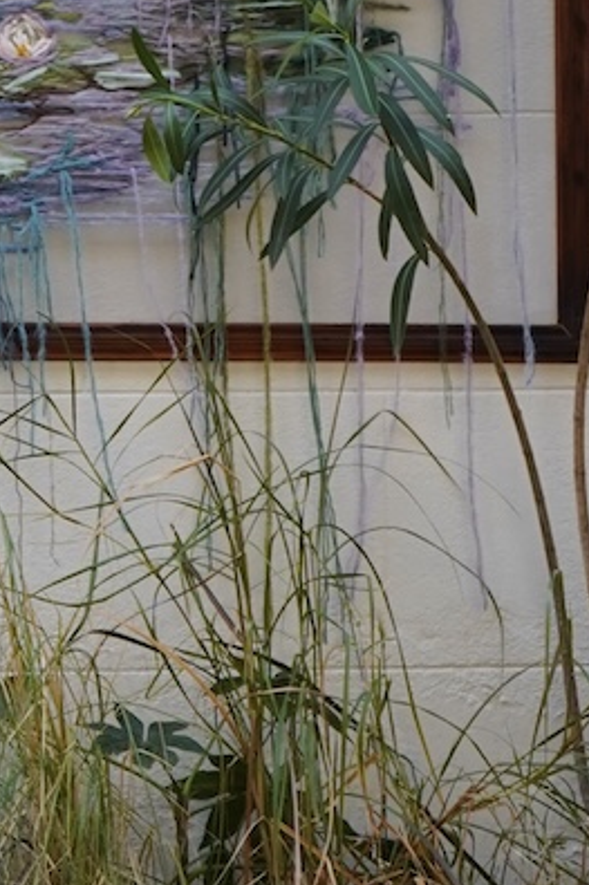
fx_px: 3758
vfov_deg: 13.2
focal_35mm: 153
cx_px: -770
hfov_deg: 8.3
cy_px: -74
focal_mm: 31
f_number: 4
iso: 250
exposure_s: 1/30
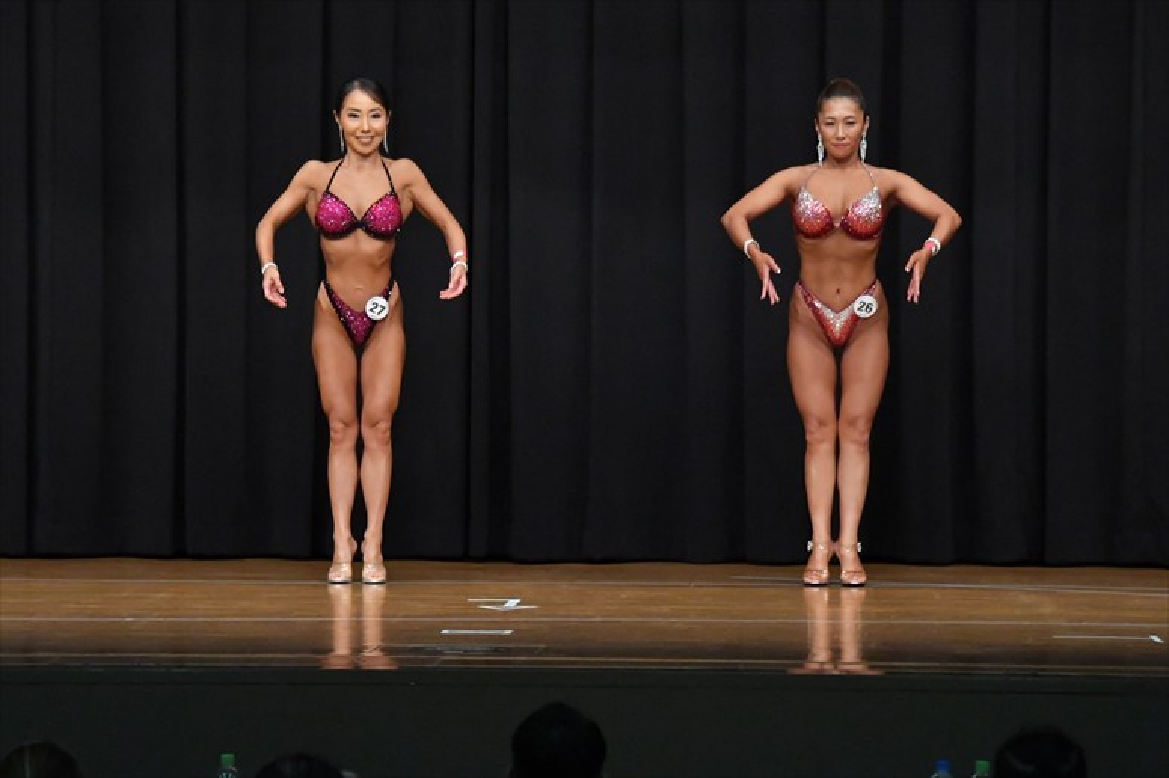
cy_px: 389
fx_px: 6556
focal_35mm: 202
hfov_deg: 10.2
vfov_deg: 6.8
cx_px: 584
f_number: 5.6
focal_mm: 135
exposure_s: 1/400
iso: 8000
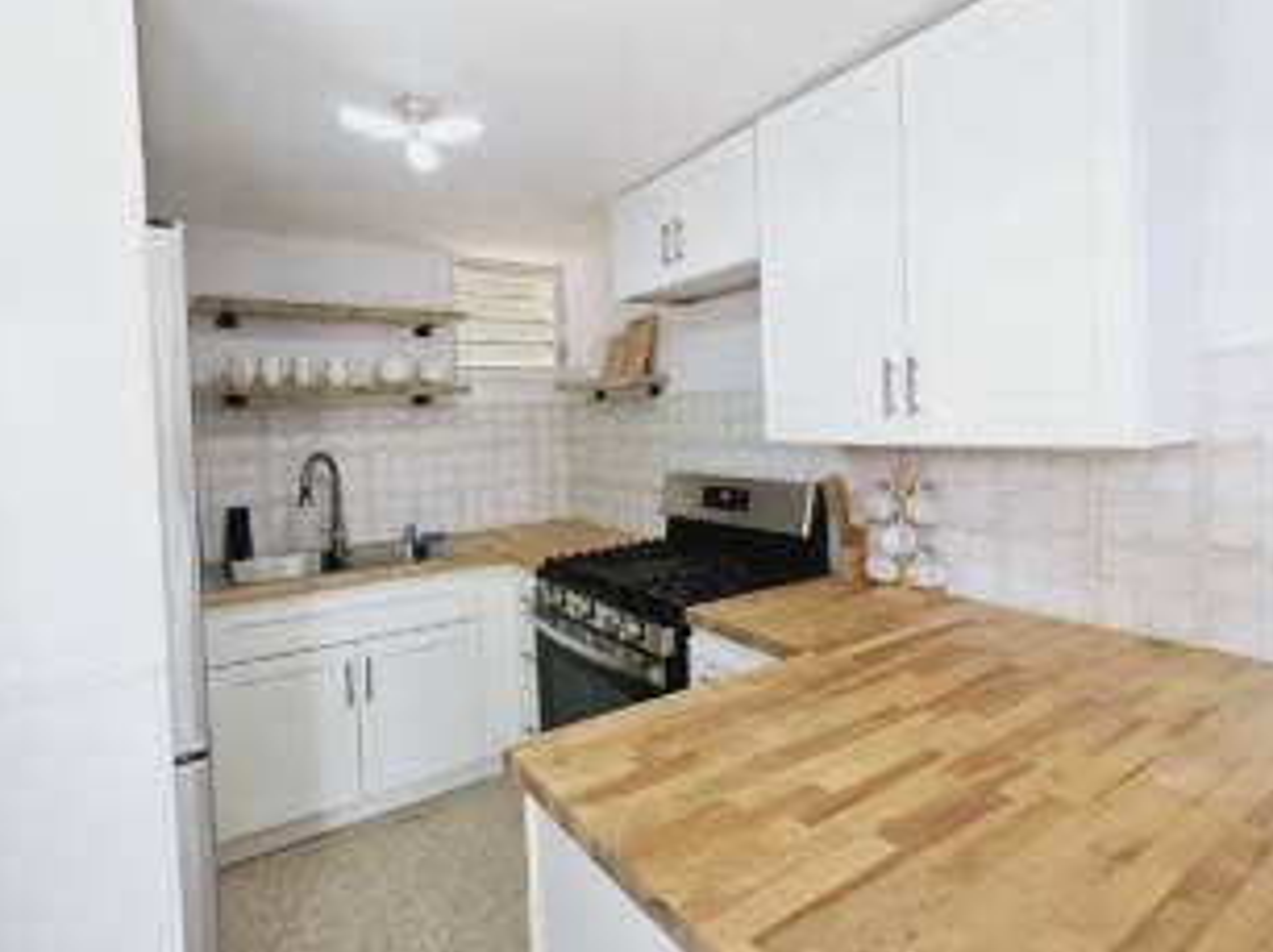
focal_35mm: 17
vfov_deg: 74.6
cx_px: 620
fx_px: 625
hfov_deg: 91.1
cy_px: 449
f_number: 2.2
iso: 80
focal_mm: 2.2
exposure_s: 1/77
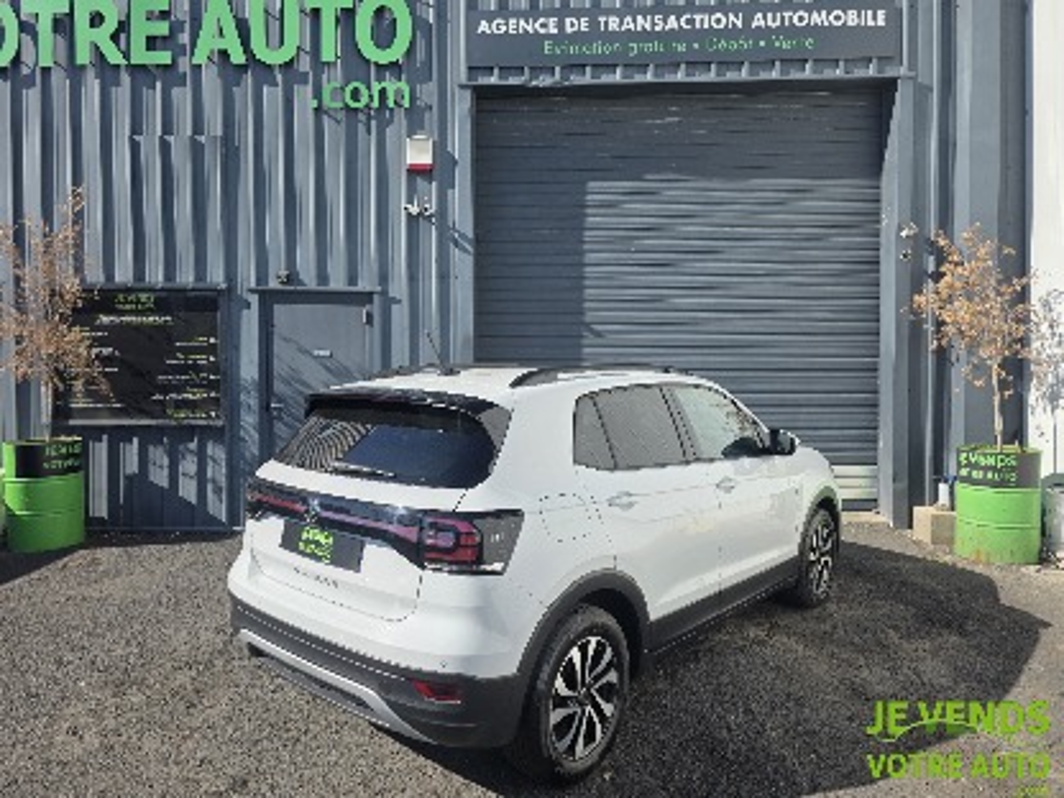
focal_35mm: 23
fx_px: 707
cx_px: 532
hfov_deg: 73.9
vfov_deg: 58.9
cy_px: 399
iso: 80
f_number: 1.7
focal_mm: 6.3
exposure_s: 1/6150
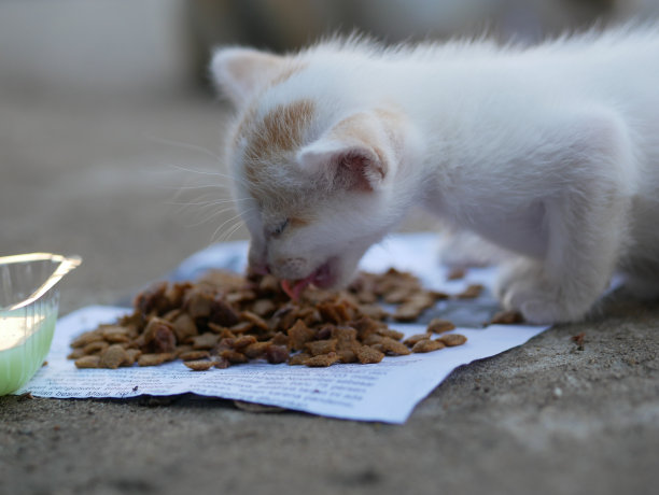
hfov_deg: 22.7
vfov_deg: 17.2
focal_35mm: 86
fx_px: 1639
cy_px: 248
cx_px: 330
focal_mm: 43
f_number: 2.2
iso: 200
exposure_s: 1/320
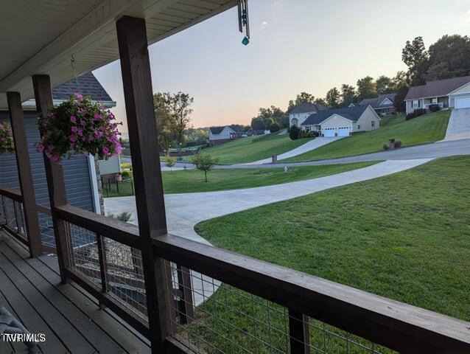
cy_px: 177
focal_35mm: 24
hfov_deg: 71.5
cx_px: 235
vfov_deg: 56.9
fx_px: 326
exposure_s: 1/2309
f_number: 1.85
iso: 55
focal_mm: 6.81
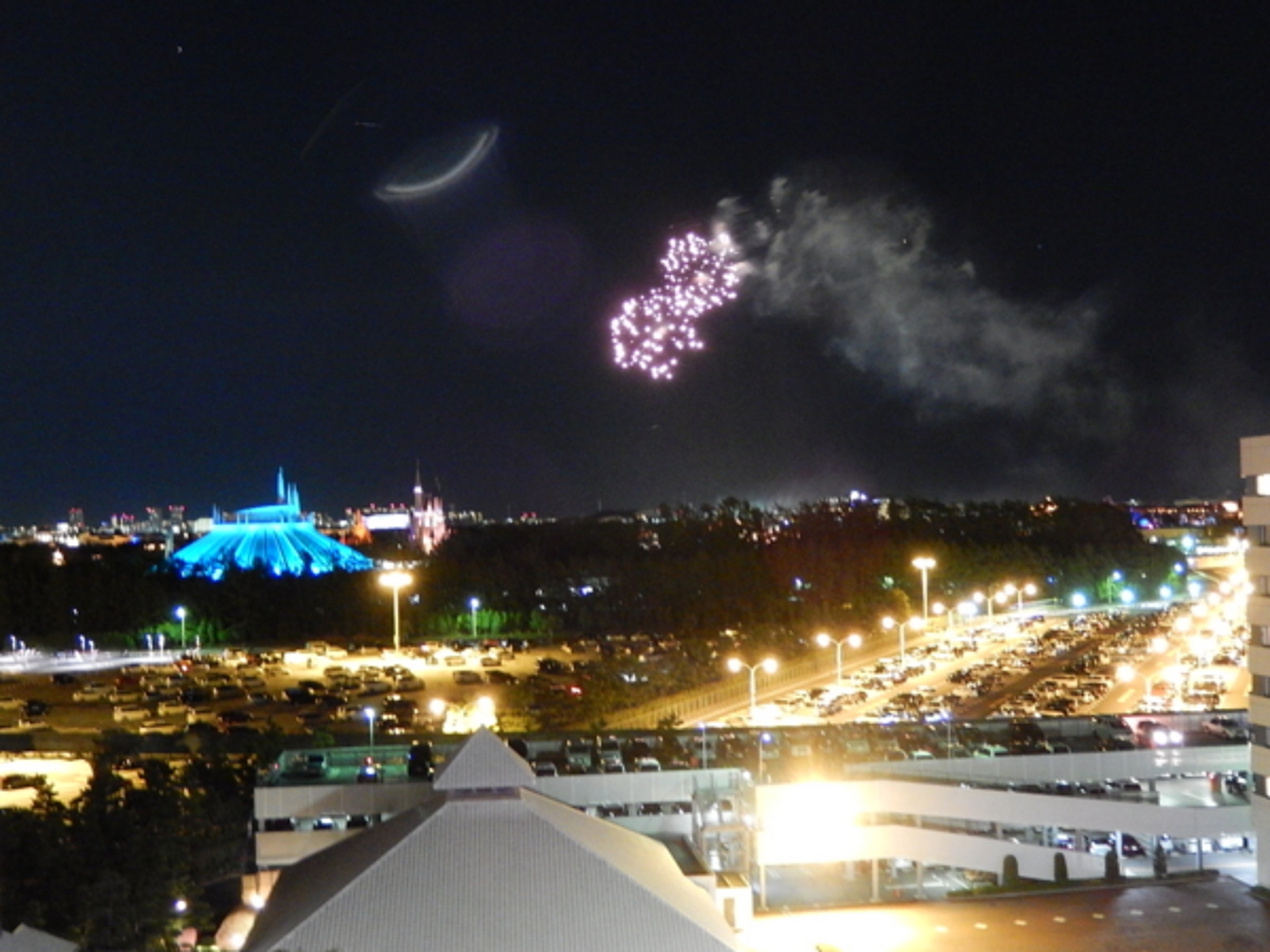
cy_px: 476
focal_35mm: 41
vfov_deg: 35.1
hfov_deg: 45.8
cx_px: 635
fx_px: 1504
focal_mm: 7.3
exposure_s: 1
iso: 1000
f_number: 4.2
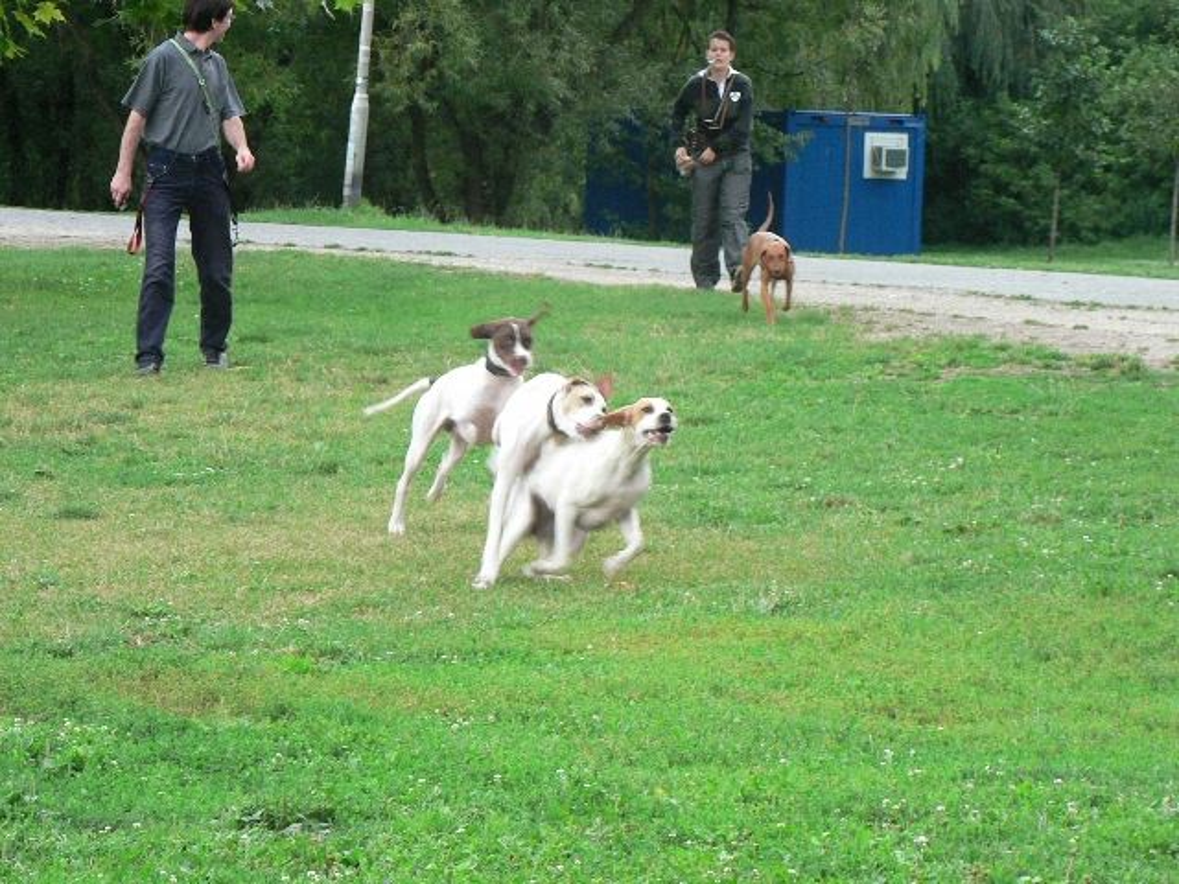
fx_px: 5722
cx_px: 590
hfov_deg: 11.8
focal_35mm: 168
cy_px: 442
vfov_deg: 8.8
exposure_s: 1/50
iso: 200
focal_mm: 28
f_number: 3.3
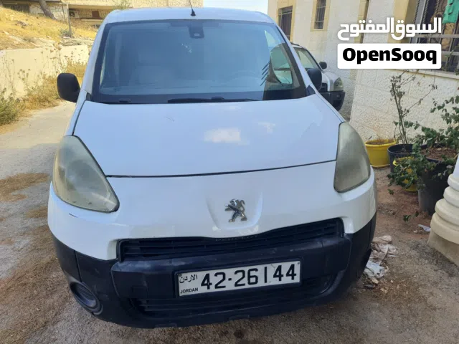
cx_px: 230
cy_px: 172
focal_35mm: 24
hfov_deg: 71.6
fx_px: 318
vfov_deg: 56.8
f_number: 1.8
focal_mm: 5.23
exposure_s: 1/282
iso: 50
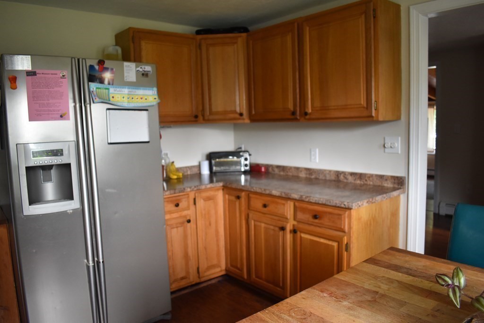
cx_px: 242
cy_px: 162
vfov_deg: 48.0
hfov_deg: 67.4
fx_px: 363
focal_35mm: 27
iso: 1100
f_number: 3.5
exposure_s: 1/125
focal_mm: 18
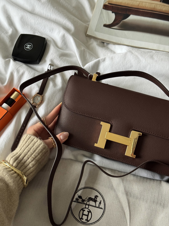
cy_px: 113
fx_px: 312
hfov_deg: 30.3
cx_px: 84
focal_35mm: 48
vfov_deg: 39.7
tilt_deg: -69.6
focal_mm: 6.76
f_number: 1.78
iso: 250
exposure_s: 1/60
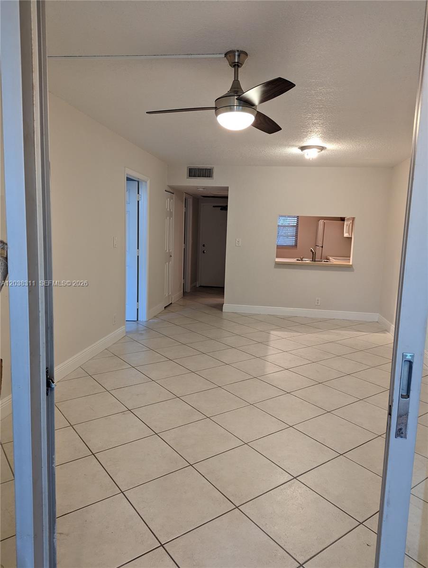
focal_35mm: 24
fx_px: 395
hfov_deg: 56.9
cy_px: 284
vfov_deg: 71.5
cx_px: 214
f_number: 1.85
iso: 188
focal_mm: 6.81
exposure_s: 1/60
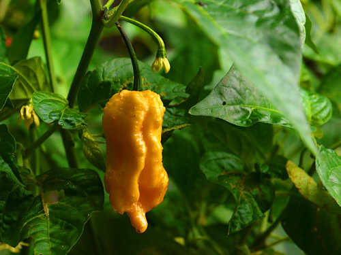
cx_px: 170
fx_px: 985
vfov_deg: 14.8
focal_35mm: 100
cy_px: 128
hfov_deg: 19.6
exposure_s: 1/80
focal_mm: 50
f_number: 5.6
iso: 100
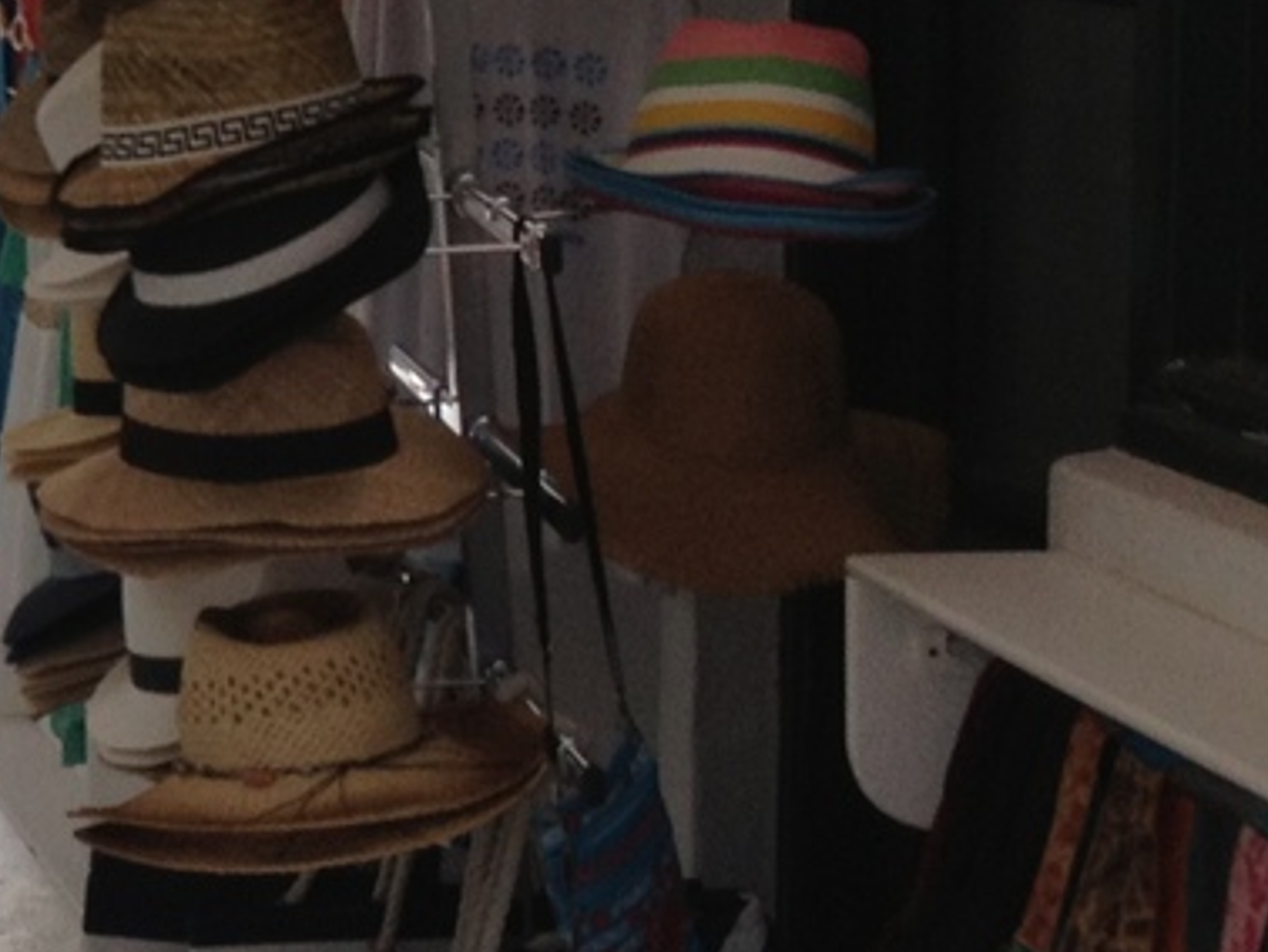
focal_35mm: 148
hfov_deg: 12.4
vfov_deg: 10.0
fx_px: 5425
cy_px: 141
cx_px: -852
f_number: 2.4
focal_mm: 4.28
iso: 50
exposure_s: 1/1082
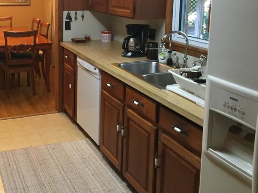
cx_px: 67
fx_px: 335
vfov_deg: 31.6
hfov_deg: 41.0
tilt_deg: -10.1
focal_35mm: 45
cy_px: 49
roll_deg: -0.7
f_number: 2.2
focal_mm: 4.15
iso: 250
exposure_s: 1/17
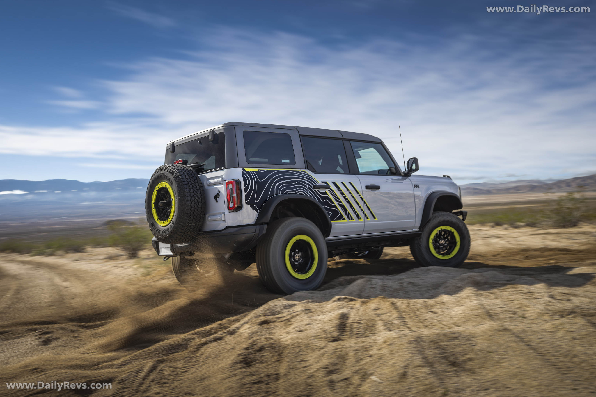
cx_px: 298
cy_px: 198
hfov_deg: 56.5
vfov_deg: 39.4
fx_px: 555
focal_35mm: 34
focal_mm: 33.5
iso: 32
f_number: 4.5
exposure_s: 1/60
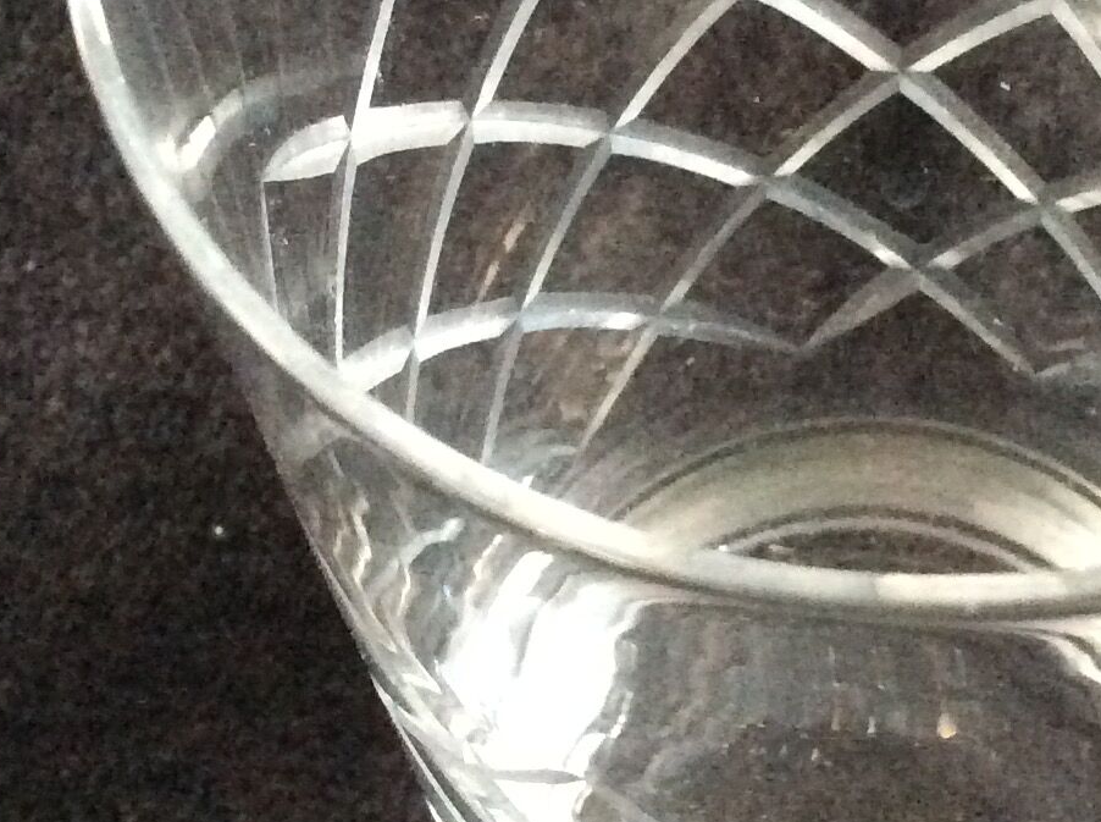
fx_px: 2921
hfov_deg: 21.2
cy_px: 321
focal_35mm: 92
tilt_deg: -62.4
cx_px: 782
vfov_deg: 16.0
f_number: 2.4
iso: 500
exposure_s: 1/17
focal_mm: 3.3
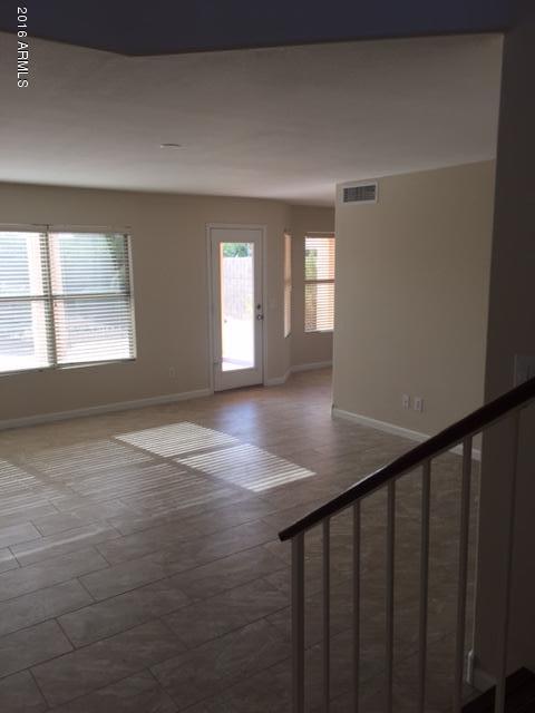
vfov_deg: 61.7
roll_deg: +0.6
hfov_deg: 48.2
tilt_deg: -7.8
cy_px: 356
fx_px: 598
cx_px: 268
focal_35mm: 29
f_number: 2.2
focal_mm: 4.15
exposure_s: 1/177
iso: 32
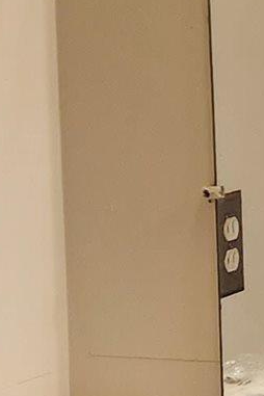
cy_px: 87
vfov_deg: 10.6
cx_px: 667
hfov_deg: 6.7
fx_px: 2123
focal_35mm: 193
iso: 200
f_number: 1.8
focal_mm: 5.4
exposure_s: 1/180
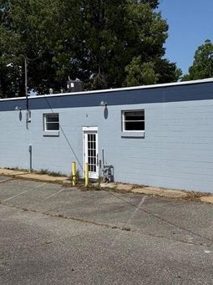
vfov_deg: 40.5
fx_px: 386
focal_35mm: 47
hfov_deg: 30.3
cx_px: 163
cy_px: 151
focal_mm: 6.76
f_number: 1.78
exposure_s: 1/8130
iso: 80
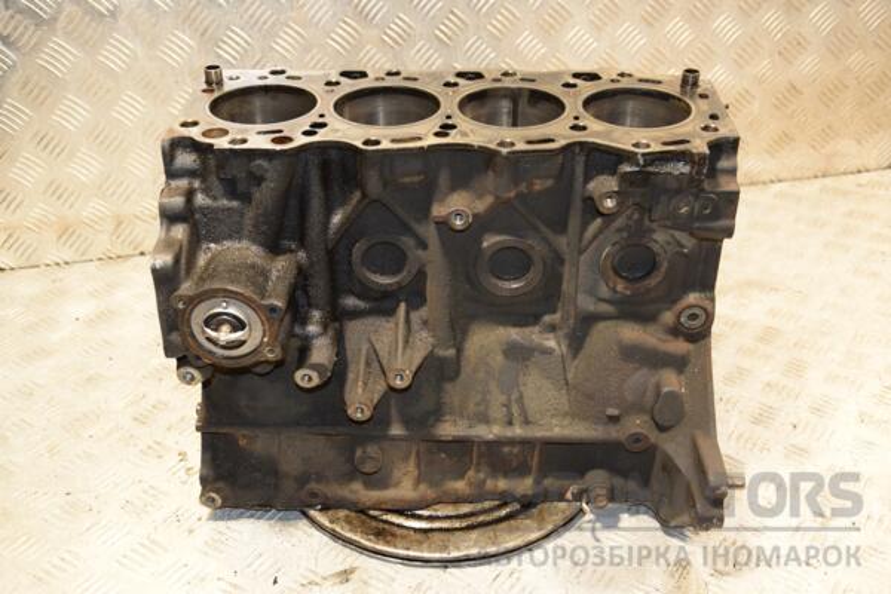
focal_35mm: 42
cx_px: 446
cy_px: 297
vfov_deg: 31.9
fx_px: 1039
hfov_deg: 46.4
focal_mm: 28
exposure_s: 1/100
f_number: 5
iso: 800
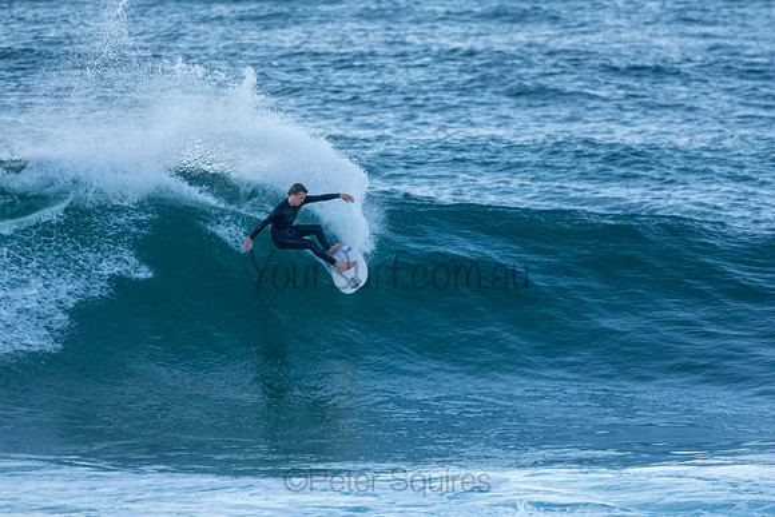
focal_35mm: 750
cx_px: 388
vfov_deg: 1.8
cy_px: 258
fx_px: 16149
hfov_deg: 2.7
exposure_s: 1/1600
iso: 1800
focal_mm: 500
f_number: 5.6
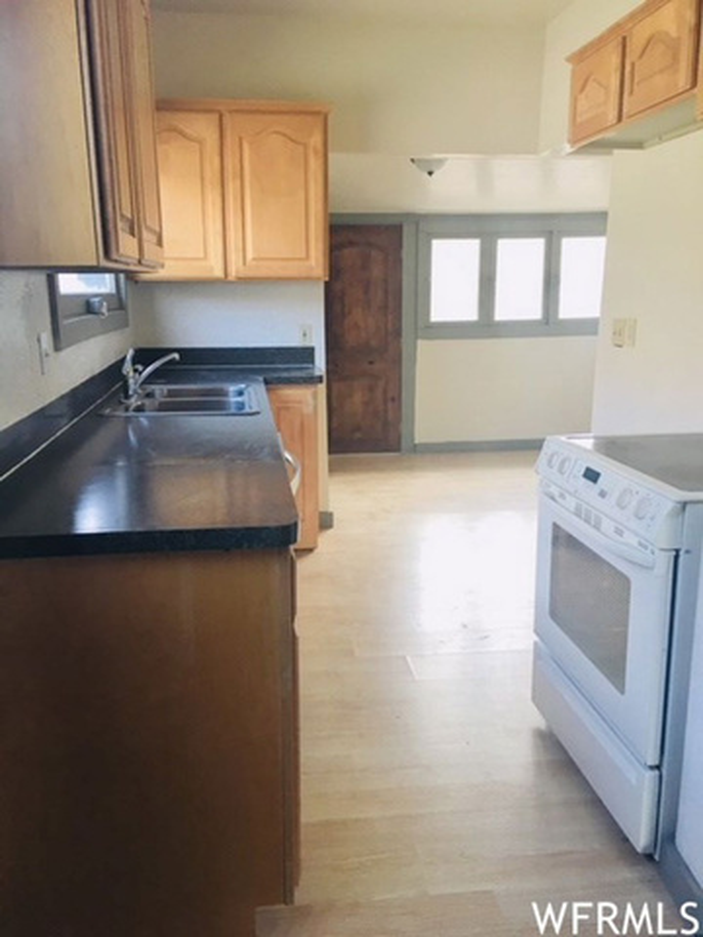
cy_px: 468
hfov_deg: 48.2
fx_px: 785
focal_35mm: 29
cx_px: 352
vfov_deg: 61.7
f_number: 2.2
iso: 32
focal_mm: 4.15
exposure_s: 1/30
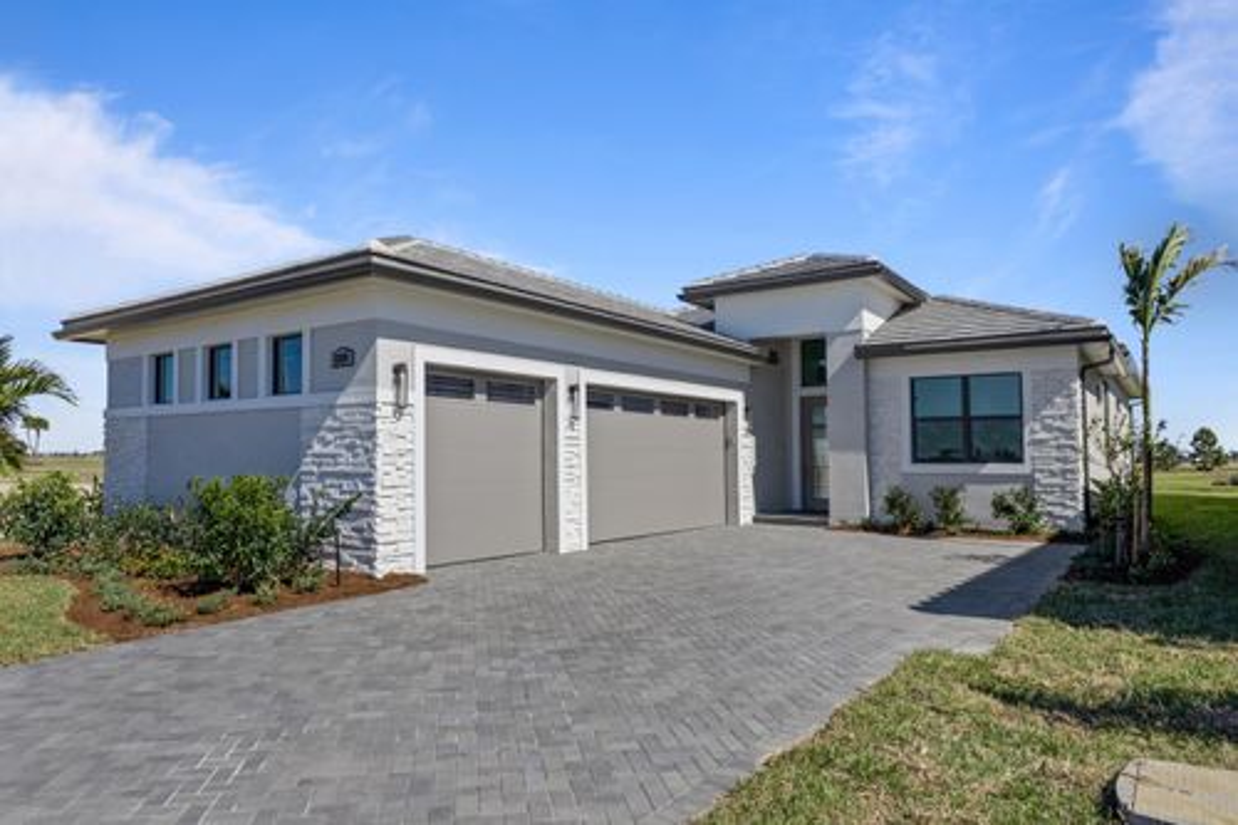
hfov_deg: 78.6
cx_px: 619
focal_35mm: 22
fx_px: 756
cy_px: 412
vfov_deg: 57.2
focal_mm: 8.38
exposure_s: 1/2500
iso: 140
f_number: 2.8
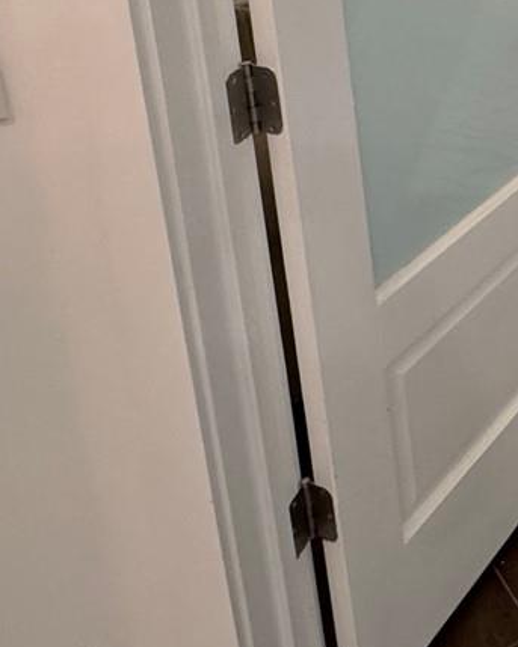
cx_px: 834
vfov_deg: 31.3
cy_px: -115
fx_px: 978
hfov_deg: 22.6
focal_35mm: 51
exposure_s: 1/60
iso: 250
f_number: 2.2
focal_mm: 2.22
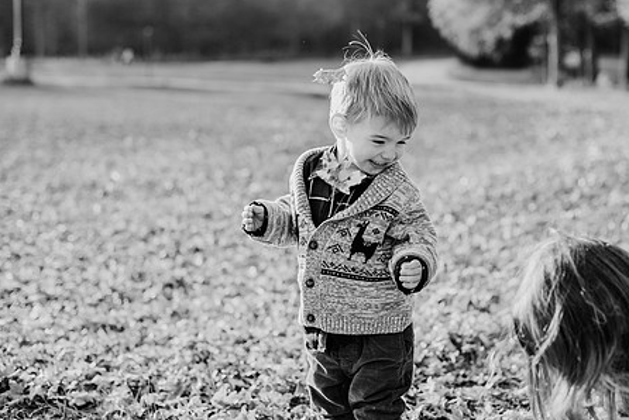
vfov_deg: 20.9
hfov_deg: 30.8
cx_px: 384
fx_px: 1136
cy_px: 156
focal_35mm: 65
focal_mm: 50
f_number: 2.8
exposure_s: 1/1000
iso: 500
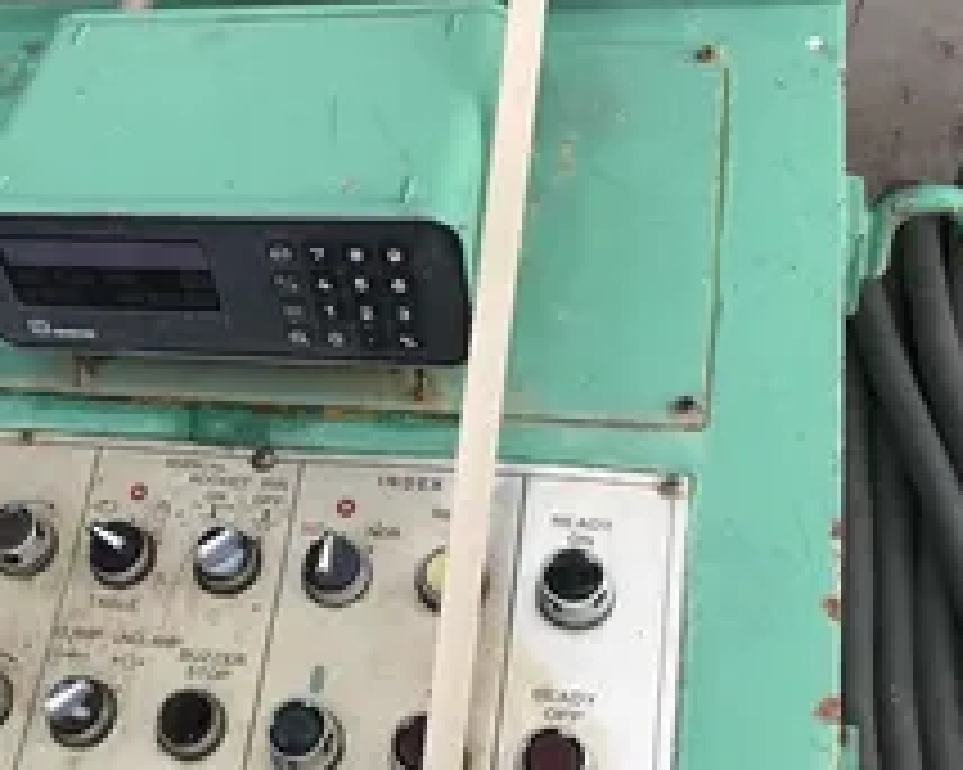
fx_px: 1453
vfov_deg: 29.7
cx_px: 270
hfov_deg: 36.0
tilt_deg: -43.9
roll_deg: +18.2
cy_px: 419
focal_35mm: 51
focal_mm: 3.99
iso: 20
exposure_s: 1/598
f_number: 1.8
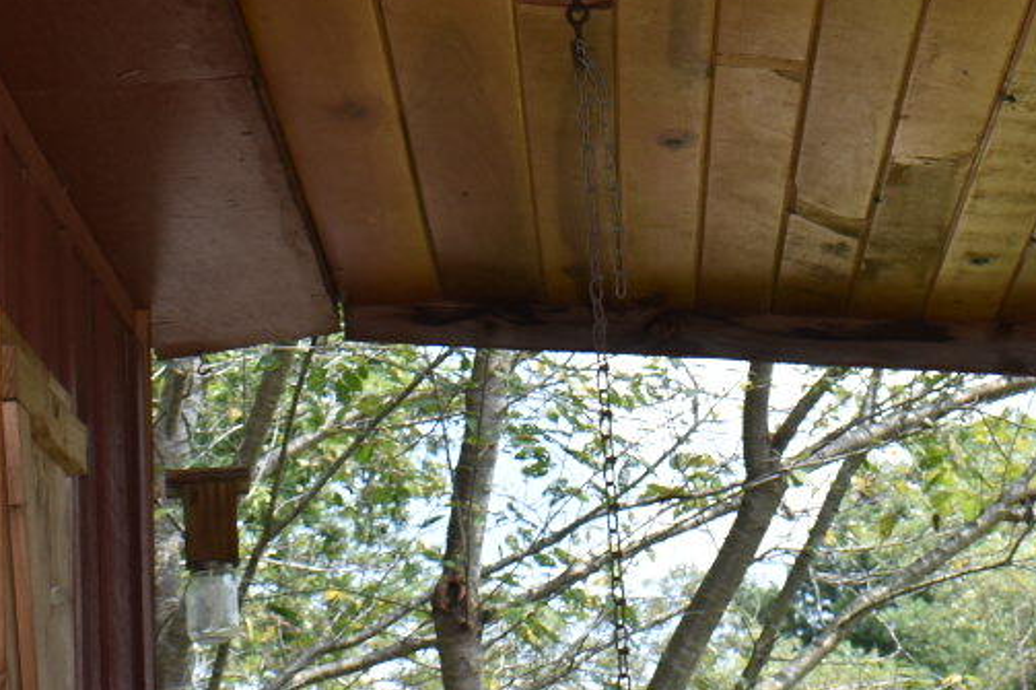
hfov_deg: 23.3
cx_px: 694
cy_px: -105
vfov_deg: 15.2
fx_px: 2503
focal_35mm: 87
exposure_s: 1/160
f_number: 5.6
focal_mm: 18
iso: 100
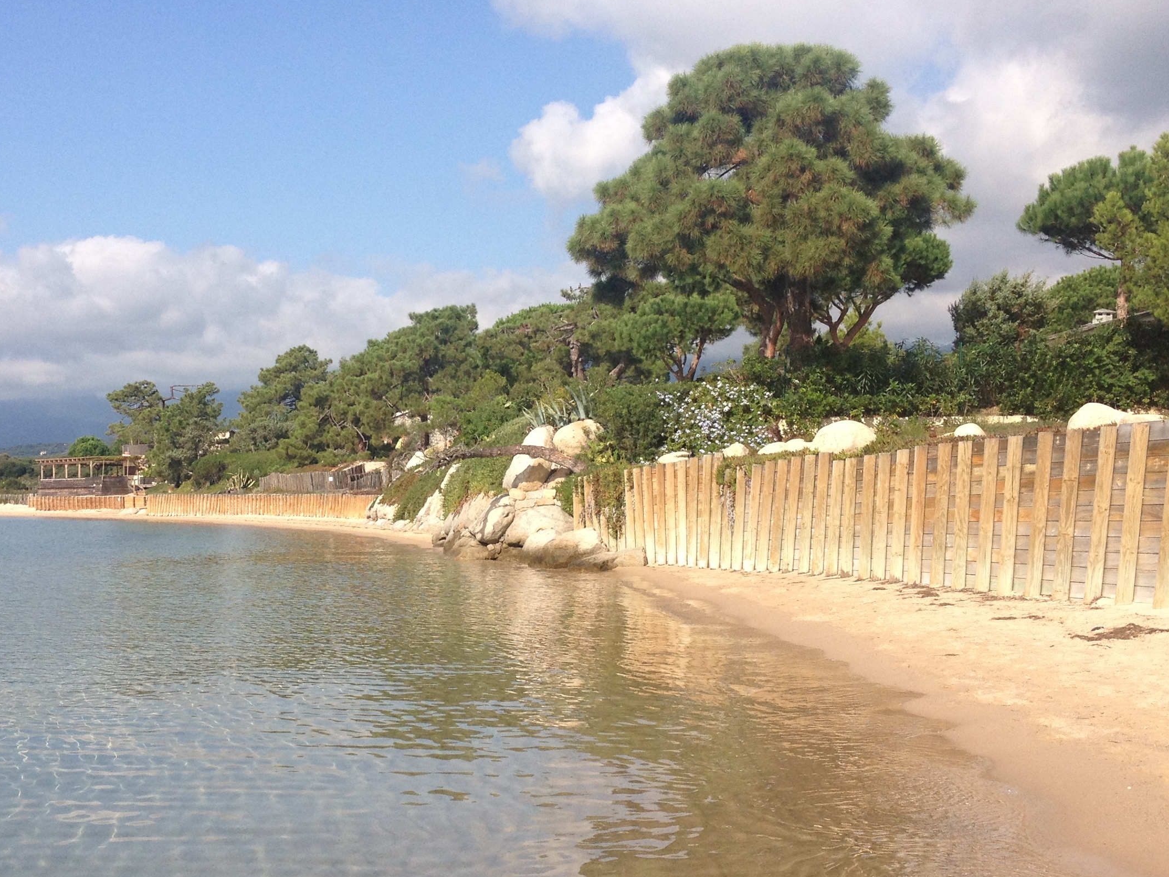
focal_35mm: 54
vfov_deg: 27.0
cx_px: 448
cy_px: 468
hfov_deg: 35.4
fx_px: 1824
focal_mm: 4.28
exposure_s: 1/1972
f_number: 2.4
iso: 64
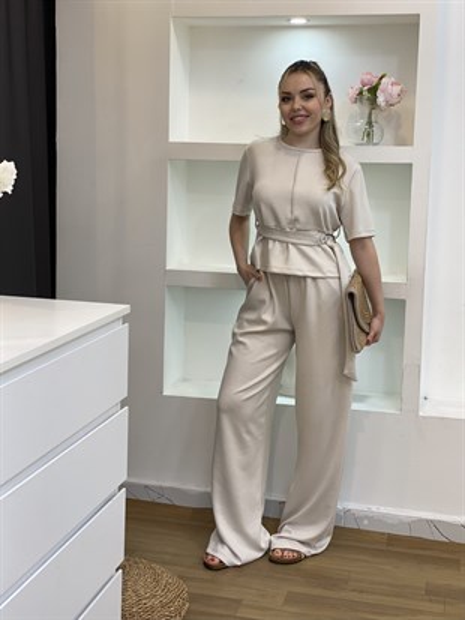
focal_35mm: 52
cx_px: 232
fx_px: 931
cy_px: 310
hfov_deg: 28.0
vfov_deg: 36.8
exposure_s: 1/100
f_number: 2
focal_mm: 6
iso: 64
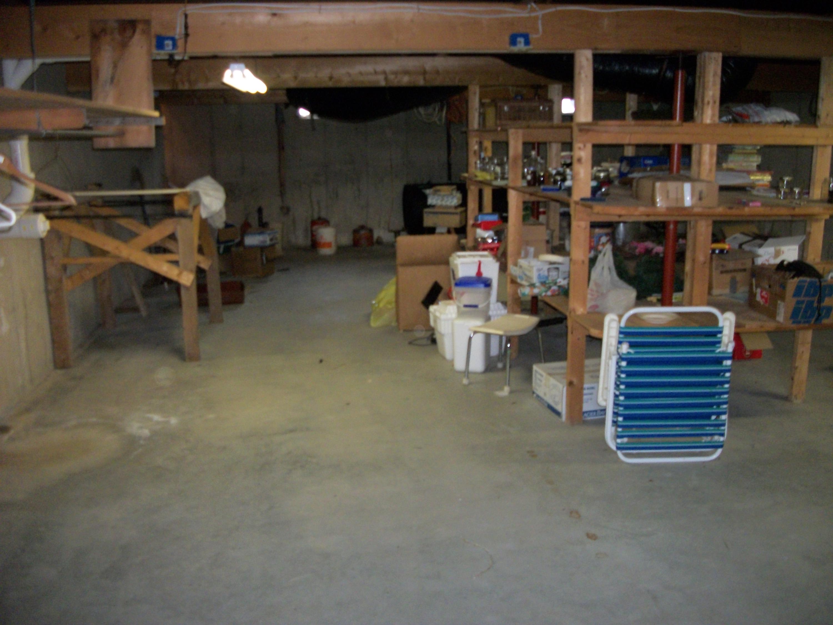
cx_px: 416
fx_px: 770
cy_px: 312
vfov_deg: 44.2
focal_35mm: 32
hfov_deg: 56.8
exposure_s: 1/30
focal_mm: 5.7
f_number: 2.9
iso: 250
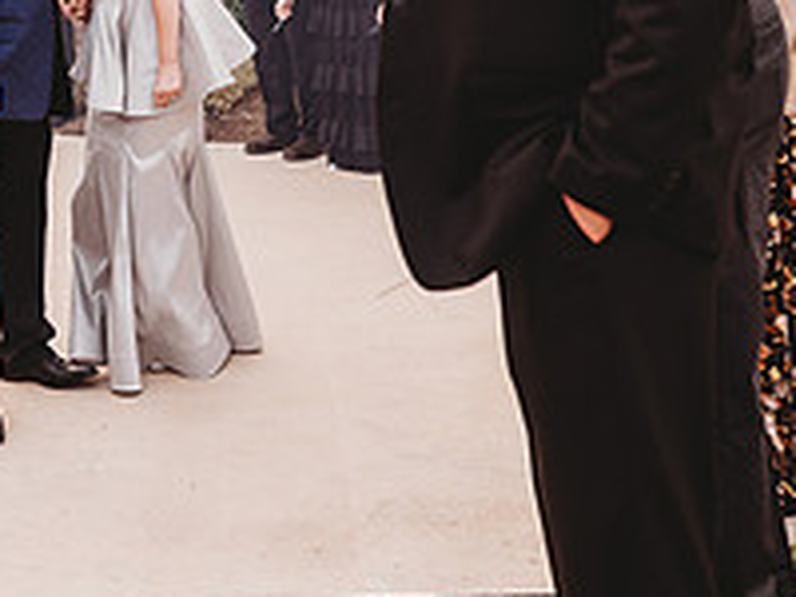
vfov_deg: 20.7
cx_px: 179
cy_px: -90
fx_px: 1541
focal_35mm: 67
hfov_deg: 28.5
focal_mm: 24
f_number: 2.5
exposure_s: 1/200
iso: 160
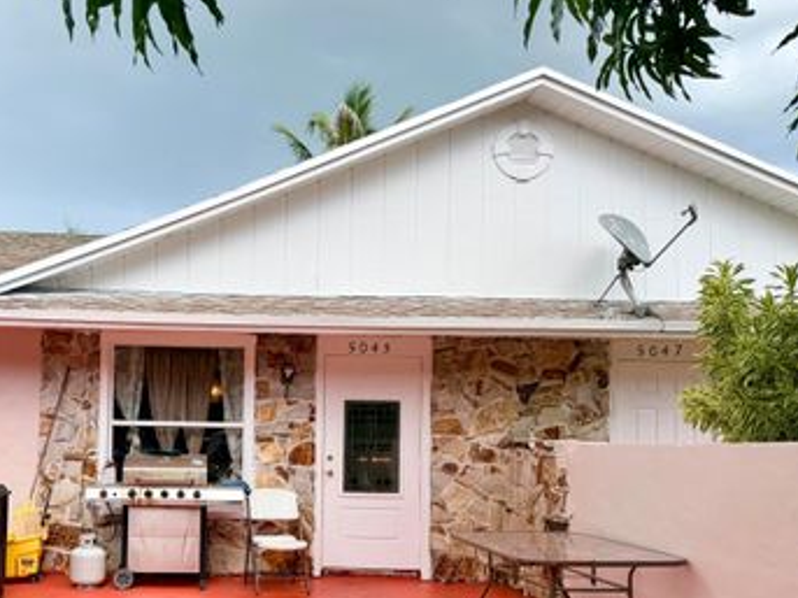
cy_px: 418
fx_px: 807
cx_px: 223
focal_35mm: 35
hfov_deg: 50.9
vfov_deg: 40.0
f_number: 1.78
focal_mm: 6.76
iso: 80
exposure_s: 1/1075
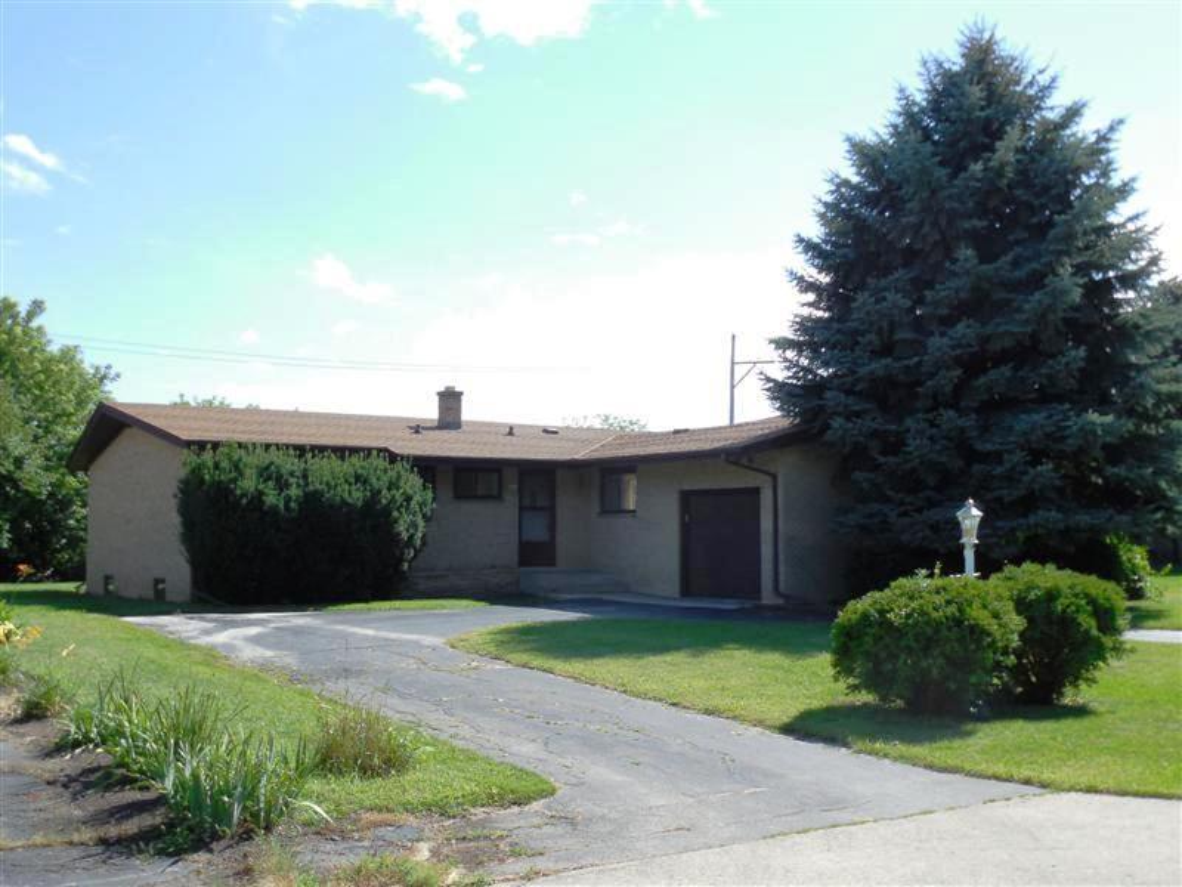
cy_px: 444
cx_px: 591
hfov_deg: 47.9
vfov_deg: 36.8
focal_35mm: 39
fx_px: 1332
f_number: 3.8
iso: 125
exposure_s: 1/400
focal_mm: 7
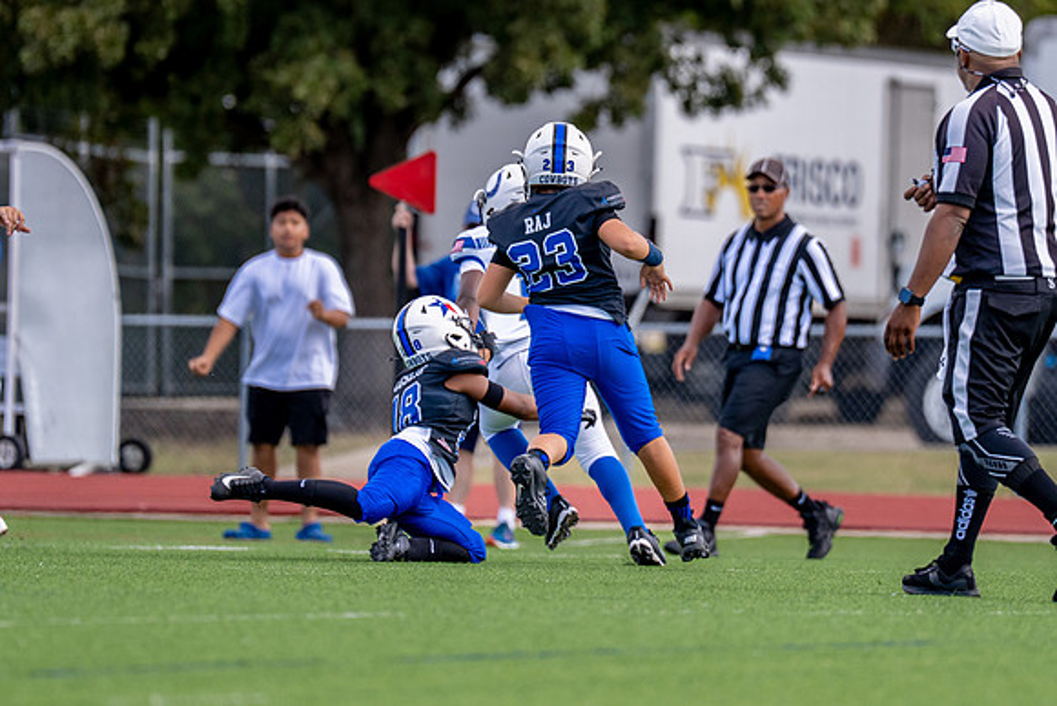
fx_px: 11870
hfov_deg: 5.1
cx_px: 577
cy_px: 254
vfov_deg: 3.4
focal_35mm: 404
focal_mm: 200
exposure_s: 1/2000
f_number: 2.8
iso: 250
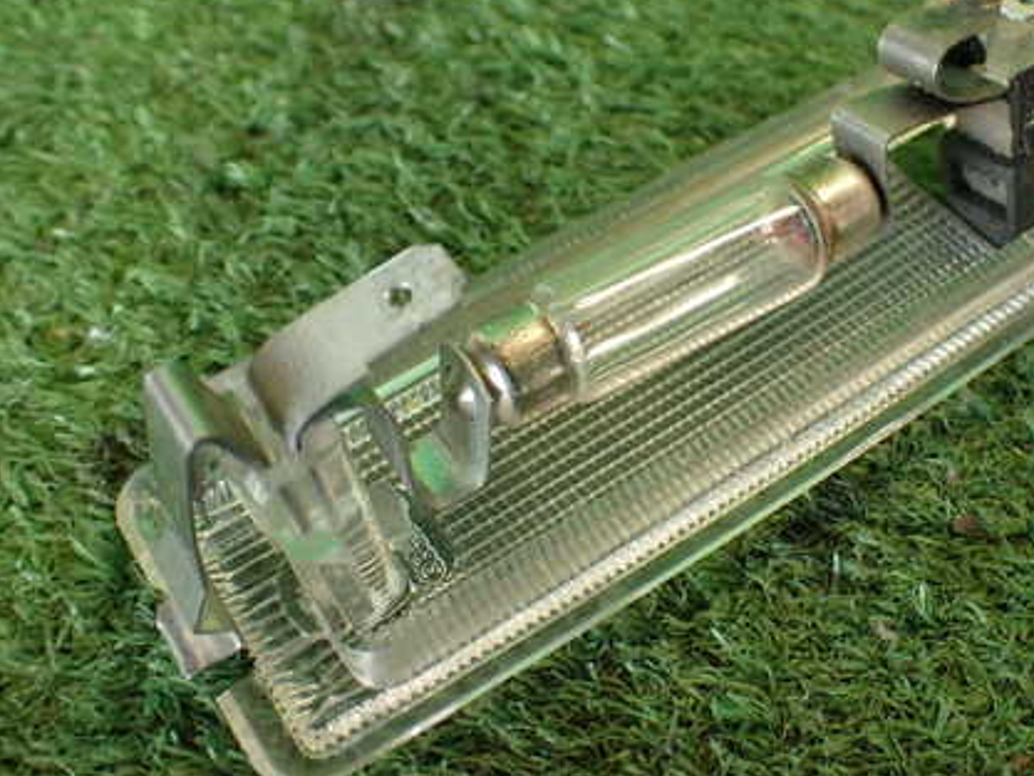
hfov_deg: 40.9
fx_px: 1374
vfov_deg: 31.5
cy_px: 345
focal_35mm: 46
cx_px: 660
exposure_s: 1/40
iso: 200
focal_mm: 5.79
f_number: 2.4
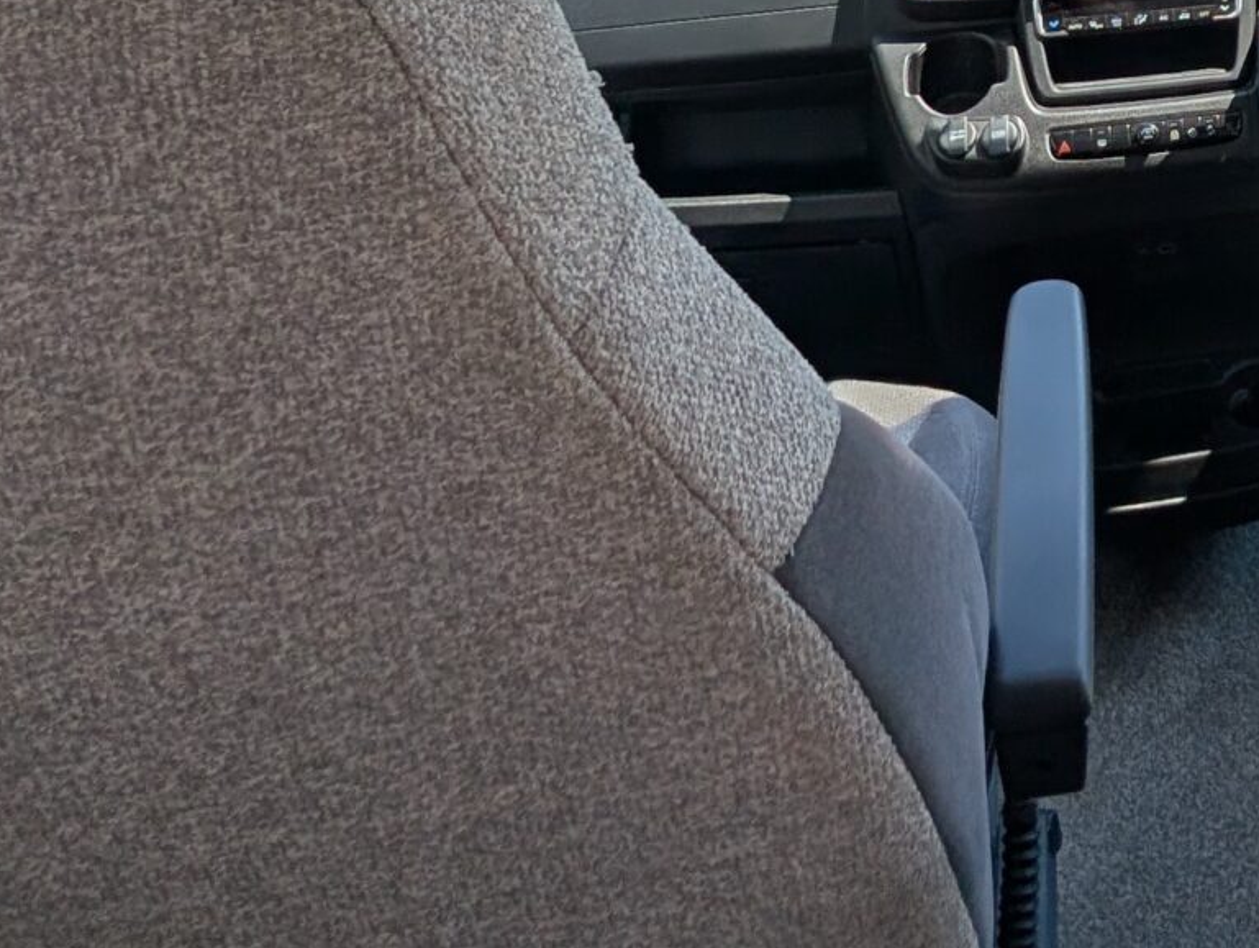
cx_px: 1326
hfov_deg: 39.7
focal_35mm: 40
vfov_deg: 26.5
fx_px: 1457
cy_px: -461
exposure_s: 1/960
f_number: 1.7
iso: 48
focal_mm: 2.02
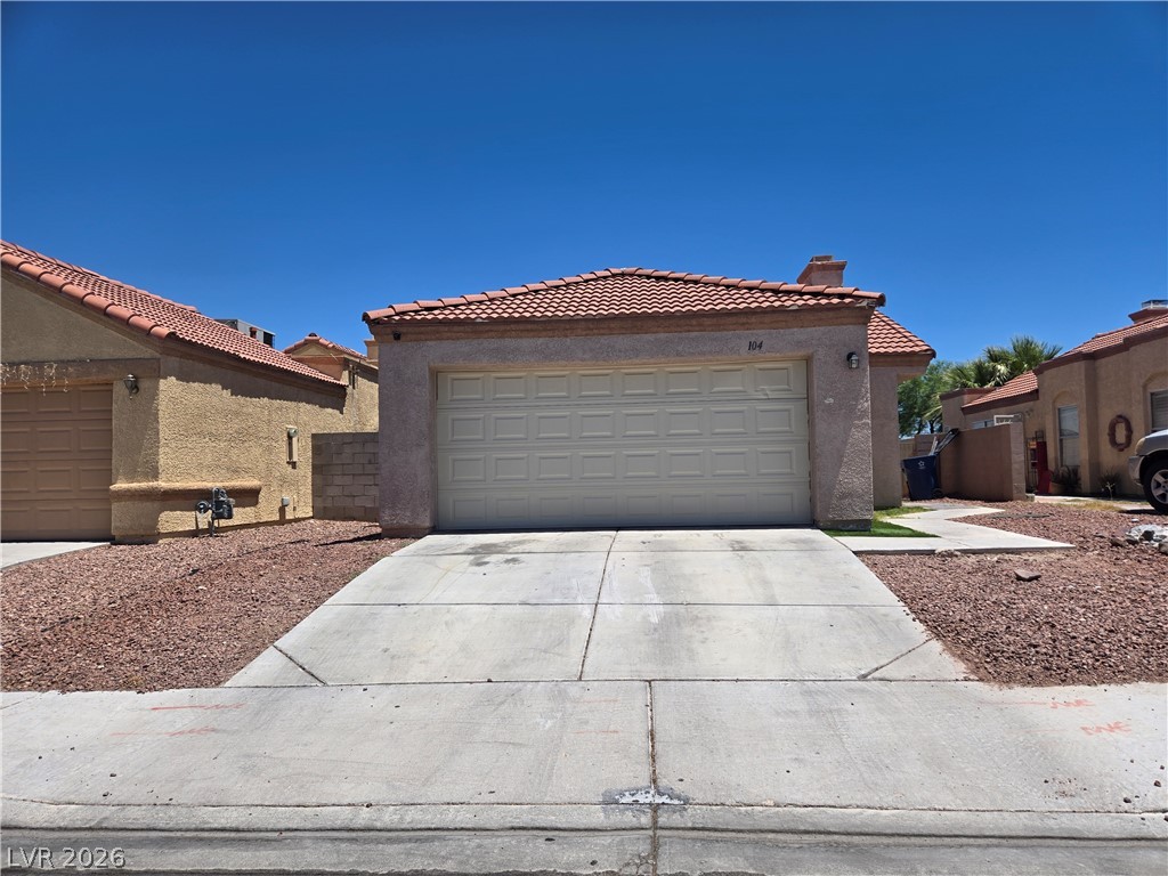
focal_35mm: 23
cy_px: 438
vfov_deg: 58.9
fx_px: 776
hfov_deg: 73.9
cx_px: 584
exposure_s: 1/2969
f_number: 1.8
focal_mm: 5.4
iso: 25
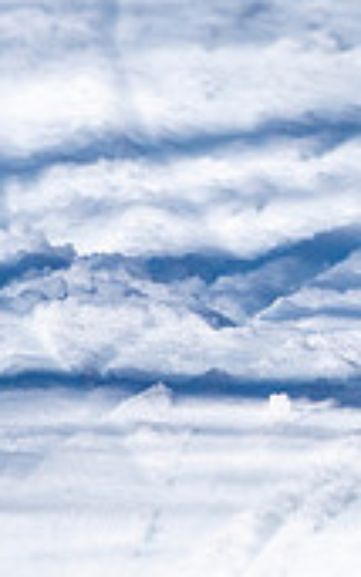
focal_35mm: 2566
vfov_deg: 0.8
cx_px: 588
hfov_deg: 0.5
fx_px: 40359
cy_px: -214
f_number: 8
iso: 500
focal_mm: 560
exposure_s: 1/2000
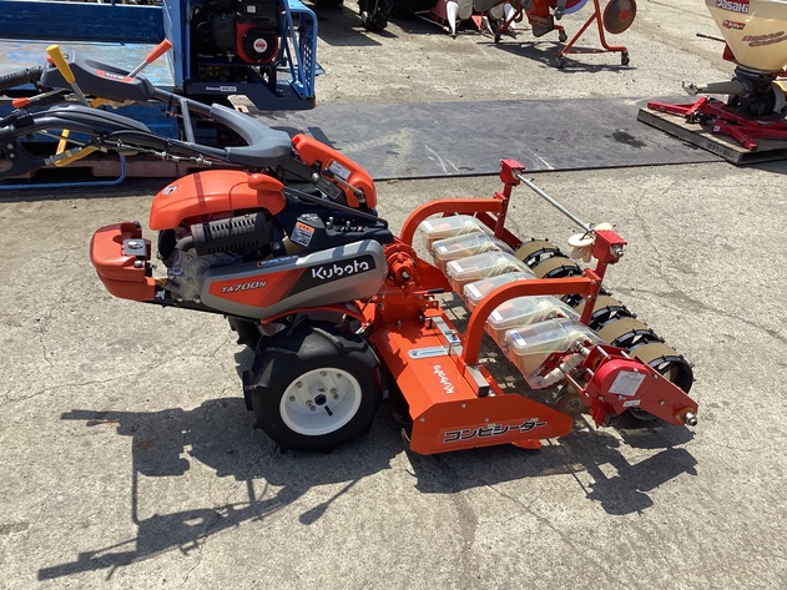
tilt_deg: -28.8
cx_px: 394
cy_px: 295
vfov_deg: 45.4
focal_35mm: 31
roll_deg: -6.8
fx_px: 705
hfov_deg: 58.4
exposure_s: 1/1072
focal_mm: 3.3
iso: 25
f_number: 2.4
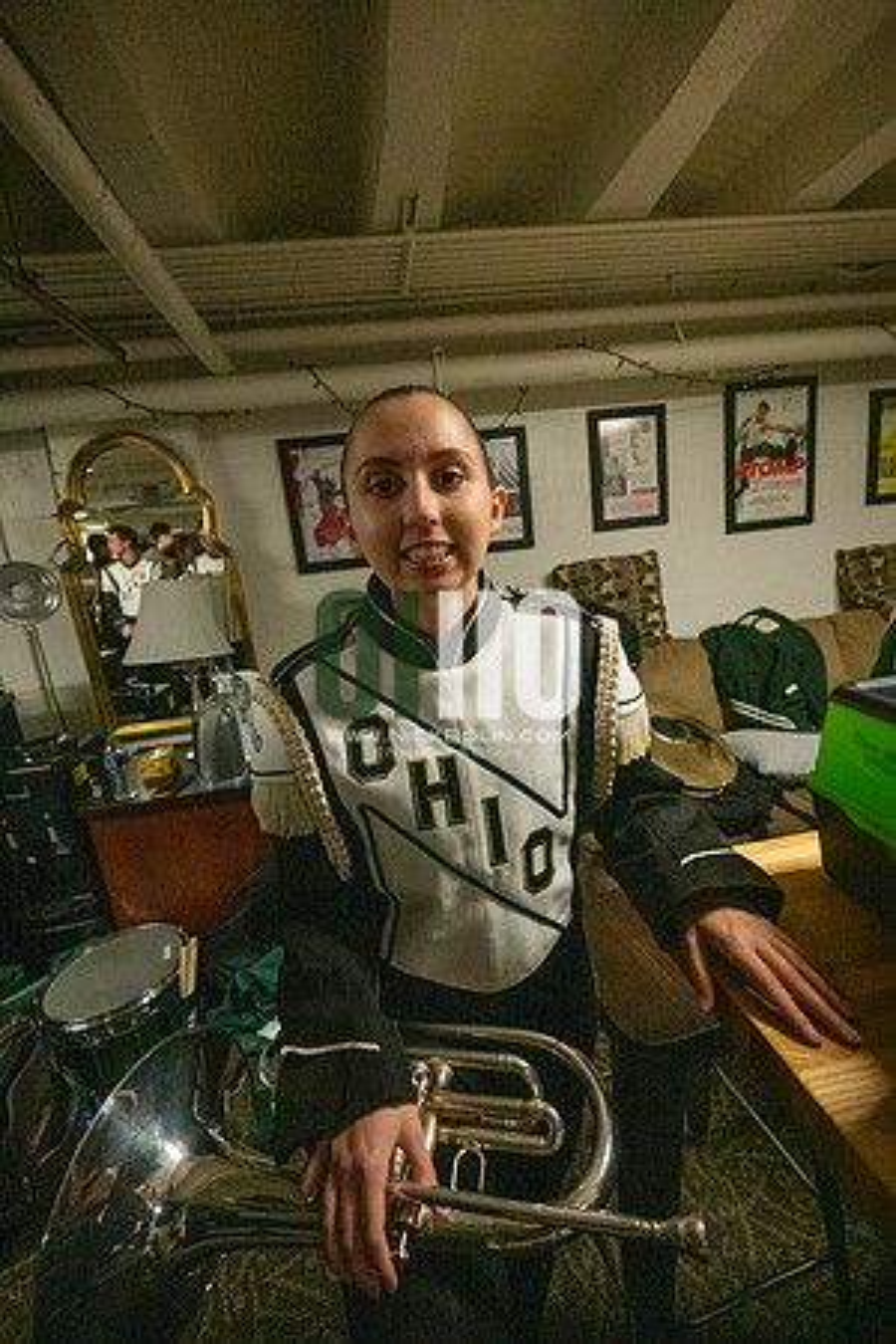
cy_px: 672
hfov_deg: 77.3
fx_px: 560
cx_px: 448
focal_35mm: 15
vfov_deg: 100.4
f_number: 4
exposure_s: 1/500
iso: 12800
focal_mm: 15
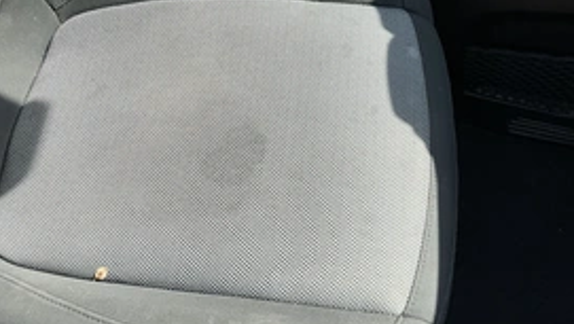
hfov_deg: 44.4
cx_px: 167
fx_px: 686
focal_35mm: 45
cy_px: 157
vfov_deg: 26.6
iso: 25
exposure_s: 1/360
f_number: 1.8
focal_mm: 3
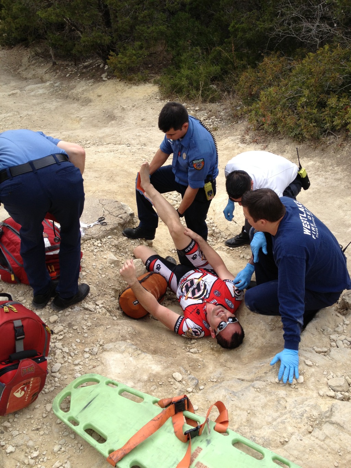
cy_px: 234
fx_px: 473
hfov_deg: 40.7
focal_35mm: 35
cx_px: 176
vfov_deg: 52.6
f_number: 2.4
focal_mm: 4.28
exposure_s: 1/386
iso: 50
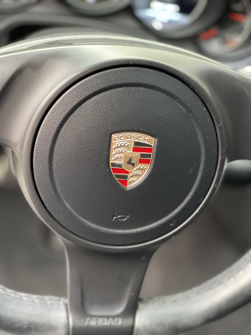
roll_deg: -14.0
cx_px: 126
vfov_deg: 30.3
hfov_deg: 22.9
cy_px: 168
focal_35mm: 64
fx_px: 619
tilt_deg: -35.4
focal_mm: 7.5
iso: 400
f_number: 2.2
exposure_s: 1/40
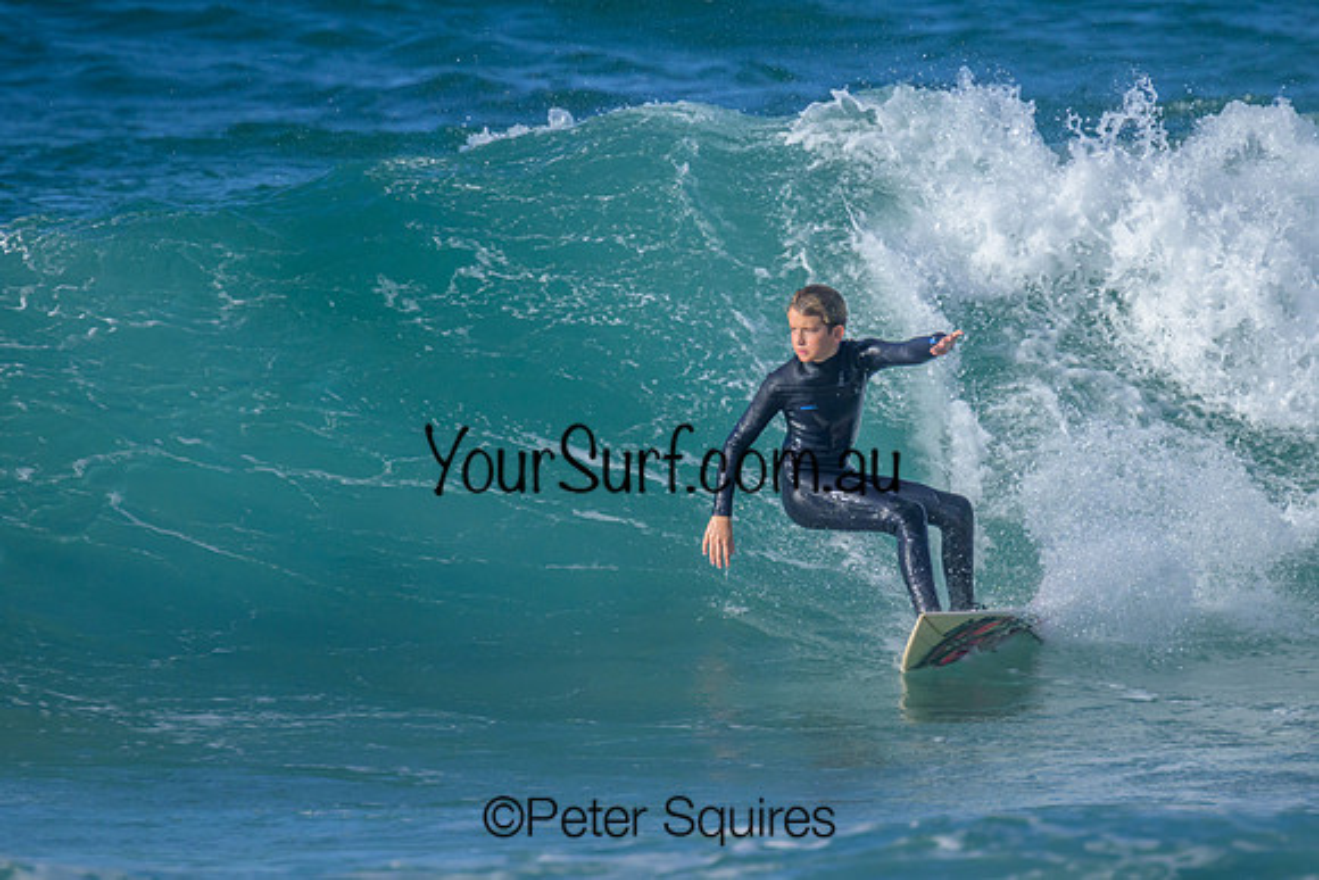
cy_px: 352
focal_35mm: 1100
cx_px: 714
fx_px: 40313
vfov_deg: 1.3
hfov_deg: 1.9
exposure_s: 1/2000
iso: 1250
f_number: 11
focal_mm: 800
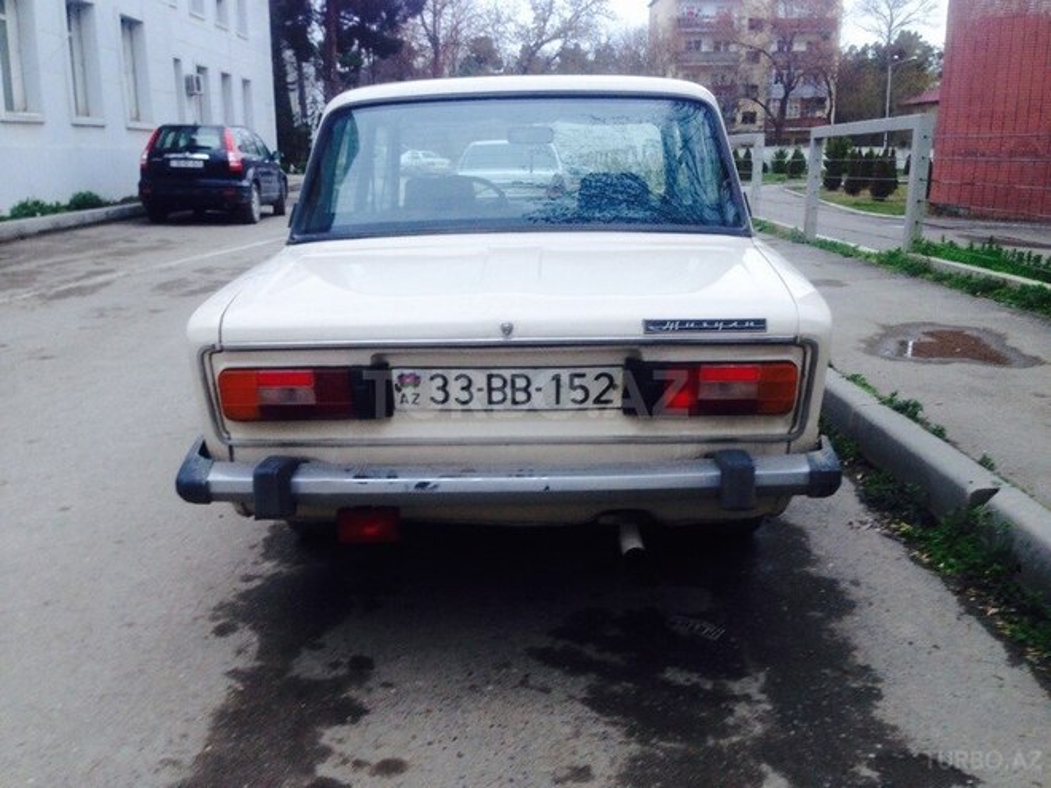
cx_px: 526
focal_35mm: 33
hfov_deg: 55.4
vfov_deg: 42.9
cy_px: 394
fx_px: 1002
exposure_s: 1/40
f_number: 2.4
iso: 64
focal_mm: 4.12
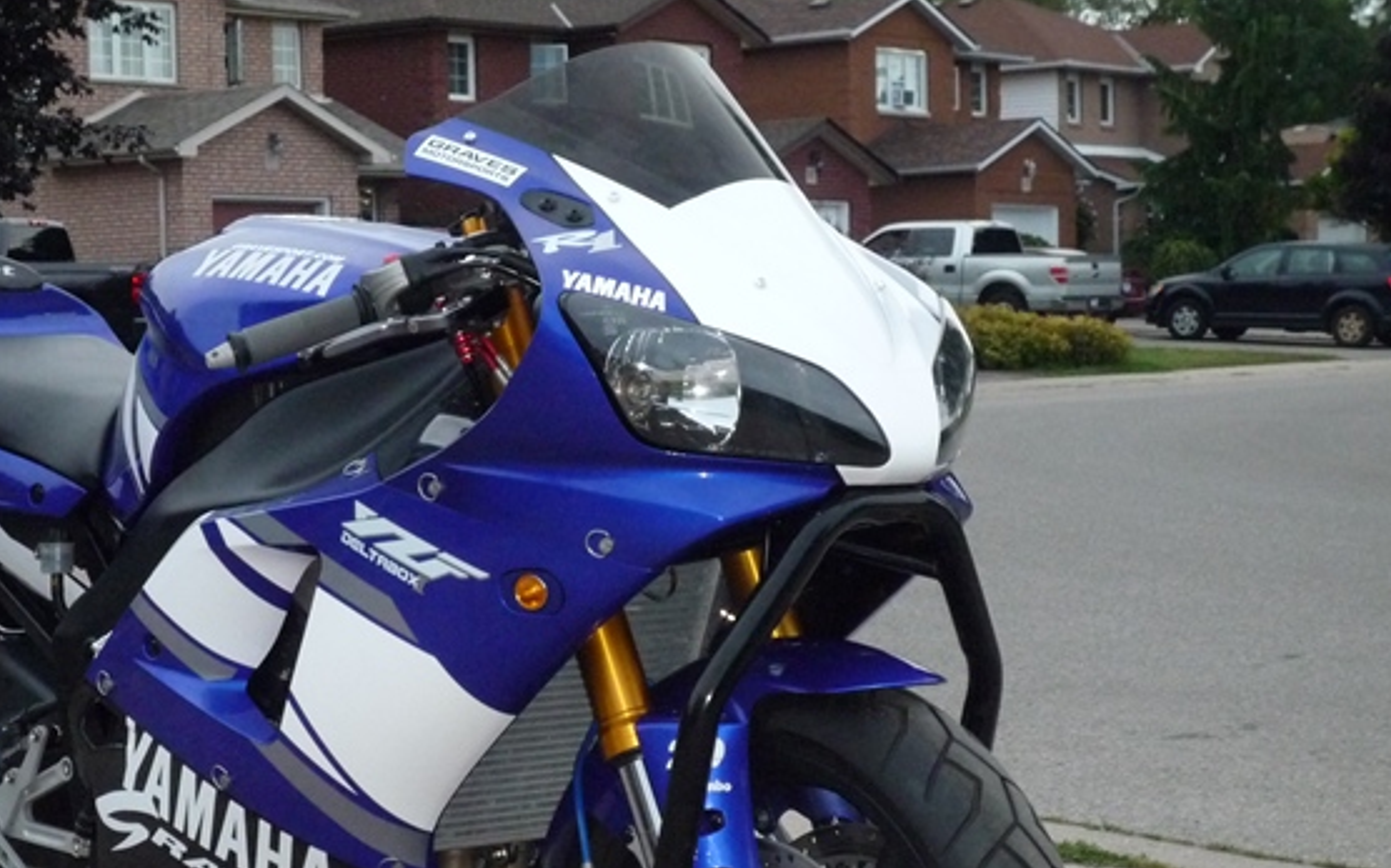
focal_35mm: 90
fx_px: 3410
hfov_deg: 22.9
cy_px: 673
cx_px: 418
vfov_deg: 14.4
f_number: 4.7
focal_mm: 10.4
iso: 400
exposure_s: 1/40
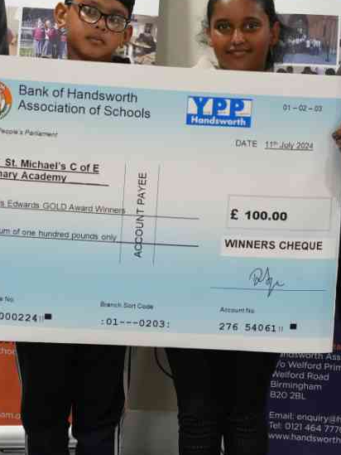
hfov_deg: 15.1
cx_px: 230
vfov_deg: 20.0
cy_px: 178
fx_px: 1287
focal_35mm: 98
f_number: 4
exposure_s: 1/160
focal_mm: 35
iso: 4000
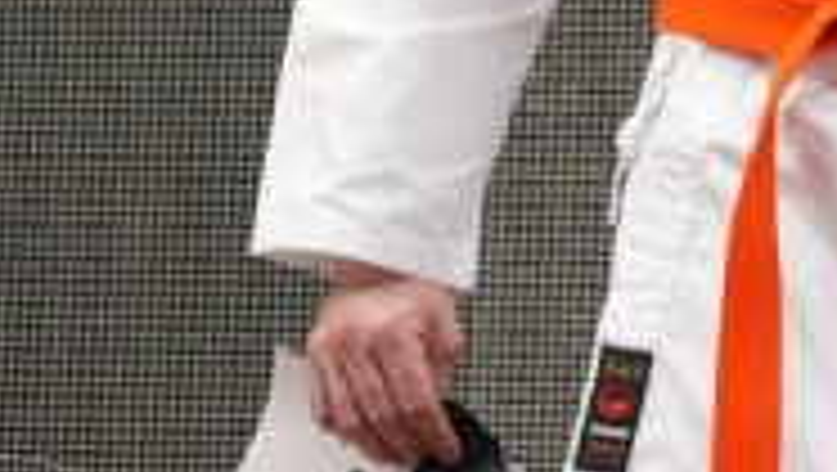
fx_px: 9596
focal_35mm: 432
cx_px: 1570
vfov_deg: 2.8
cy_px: -303
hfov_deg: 4.9
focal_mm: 96
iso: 800
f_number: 4
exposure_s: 1/160
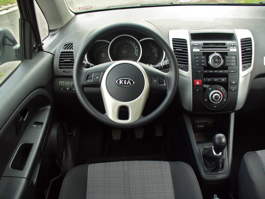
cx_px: 132
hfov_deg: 50.1
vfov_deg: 38.7
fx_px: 283
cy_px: 100
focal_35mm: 37
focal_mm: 6.1
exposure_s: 1/50
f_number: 2.8
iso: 100
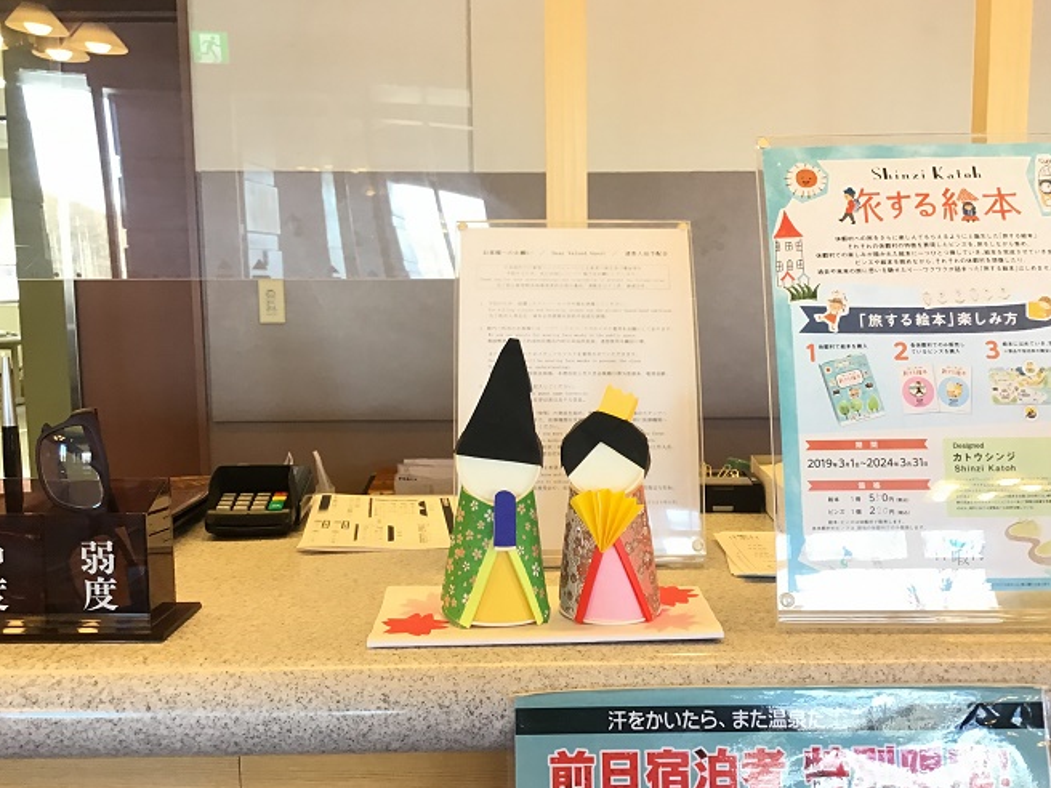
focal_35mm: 34
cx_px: 558
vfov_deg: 41.8
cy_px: 405
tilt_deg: -8.3
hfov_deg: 53.9
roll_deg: -1.5
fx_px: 1032
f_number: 2.4
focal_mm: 3.3
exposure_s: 1/30
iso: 80
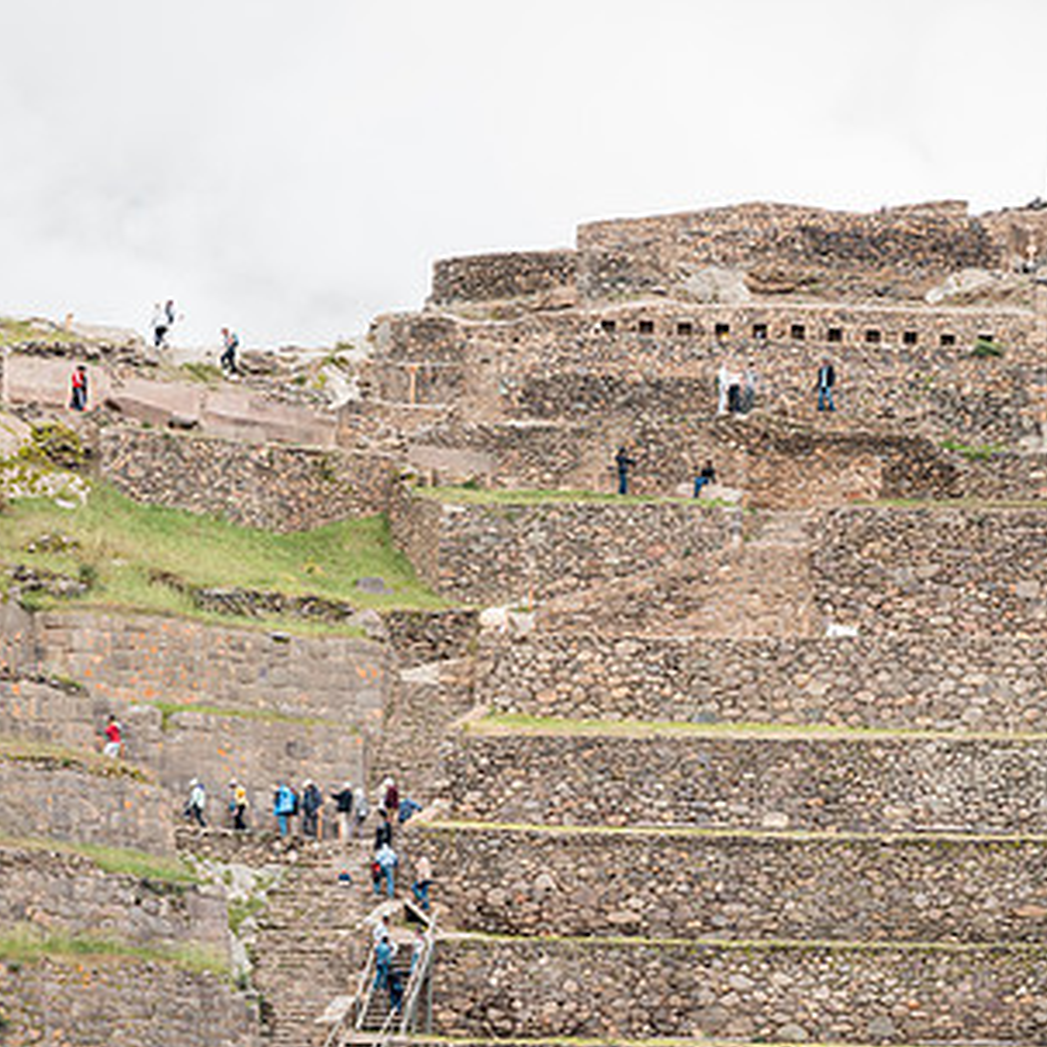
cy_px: 582
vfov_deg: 5.3
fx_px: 11224
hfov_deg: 5.3
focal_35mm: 328
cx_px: 667
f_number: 8
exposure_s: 1/125
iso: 100
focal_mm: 200
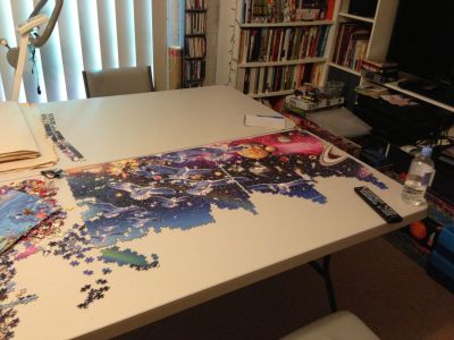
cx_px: 227
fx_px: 433
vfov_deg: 42.9
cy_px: 170
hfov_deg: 55.4
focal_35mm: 33
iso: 320
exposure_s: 1/20
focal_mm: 4.13
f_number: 2.4
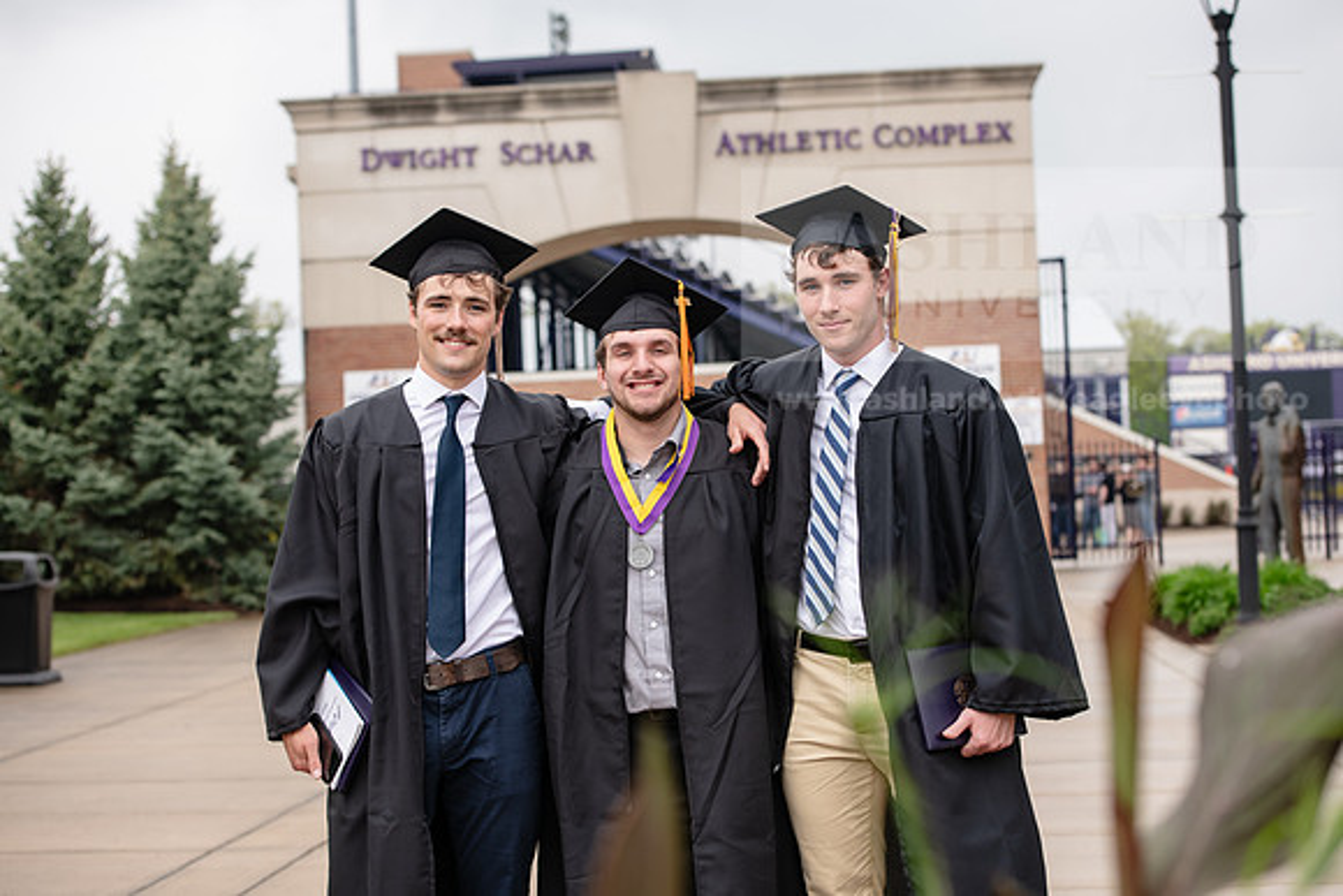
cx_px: 672
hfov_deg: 28.8
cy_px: 448
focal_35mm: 70
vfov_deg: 19.5
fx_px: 2612
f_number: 4.5
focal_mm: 70
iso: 200
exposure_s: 1/640
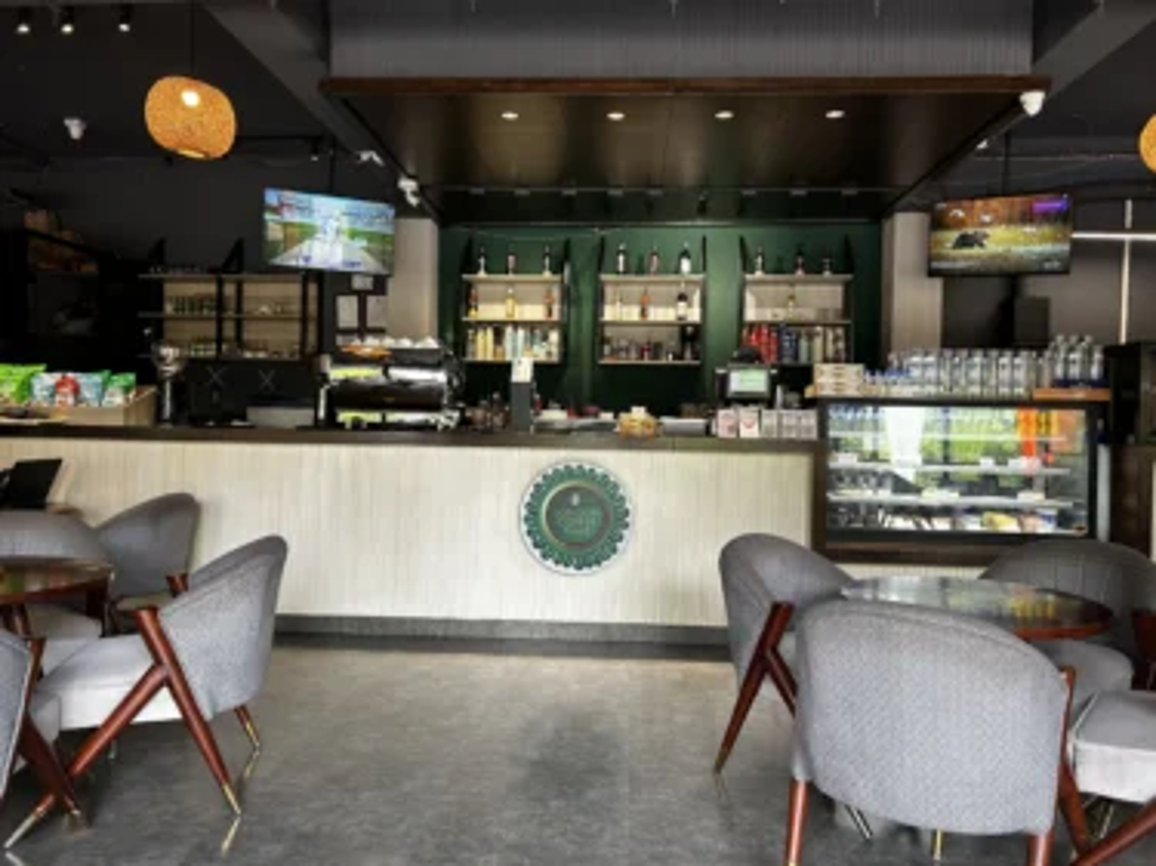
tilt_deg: -1.4
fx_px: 868
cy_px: 433
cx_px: 578
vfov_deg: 53.0
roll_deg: -1.2
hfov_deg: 67.3
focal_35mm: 26
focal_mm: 5.7
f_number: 1.5
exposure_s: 1/100
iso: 100
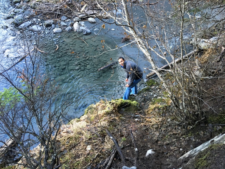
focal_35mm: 29
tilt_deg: -44.3
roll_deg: -1.4
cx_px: 112
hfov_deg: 61.7
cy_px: 84
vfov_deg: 48.2
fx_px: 188
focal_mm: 4.15
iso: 125
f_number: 2.2
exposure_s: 1/30
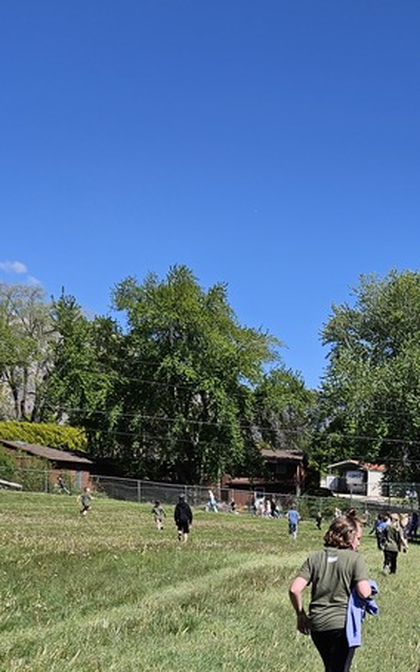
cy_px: 626
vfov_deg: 34.5
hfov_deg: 22.3
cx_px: 463
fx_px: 1007
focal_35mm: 55
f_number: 1.8
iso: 25
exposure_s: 1/2510
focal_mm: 5.4
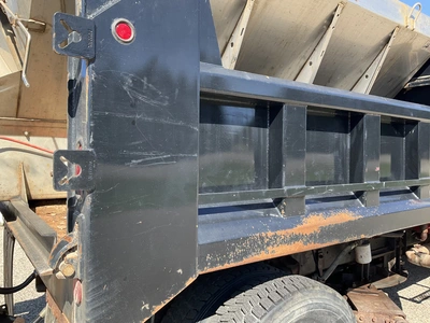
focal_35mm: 29
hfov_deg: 61.7
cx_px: 215
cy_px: 162
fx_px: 360
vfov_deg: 48.2
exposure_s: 1/342
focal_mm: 3
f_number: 1.8
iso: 25
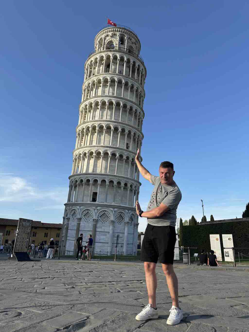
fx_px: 230
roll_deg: -0.1
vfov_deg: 71.6
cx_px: 124
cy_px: 166
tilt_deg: +19.3
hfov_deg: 56.8
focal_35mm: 24
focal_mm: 6.76
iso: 80
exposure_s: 1/2415
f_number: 1.78
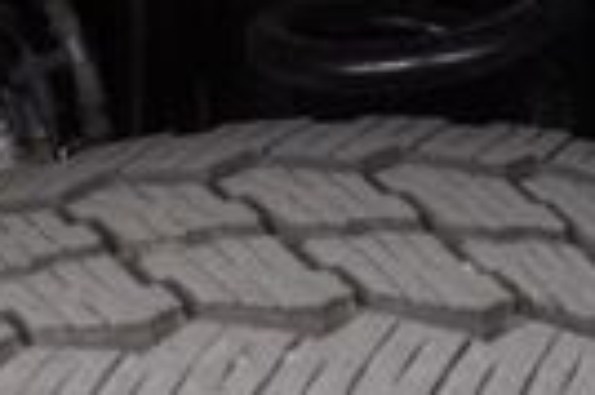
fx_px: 1898
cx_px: 258
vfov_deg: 10.3
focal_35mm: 115
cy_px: 941
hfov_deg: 17.8
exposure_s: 1/125
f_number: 5.6
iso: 100
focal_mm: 16
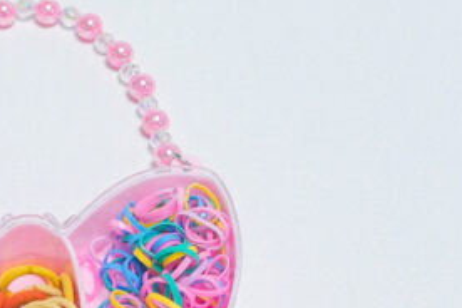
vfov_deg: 10.4
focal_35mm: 132
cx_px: 49
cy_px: 257
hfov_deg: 15.4
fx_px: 1694
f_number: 10
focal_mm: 35
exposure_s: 1/160
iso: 2500
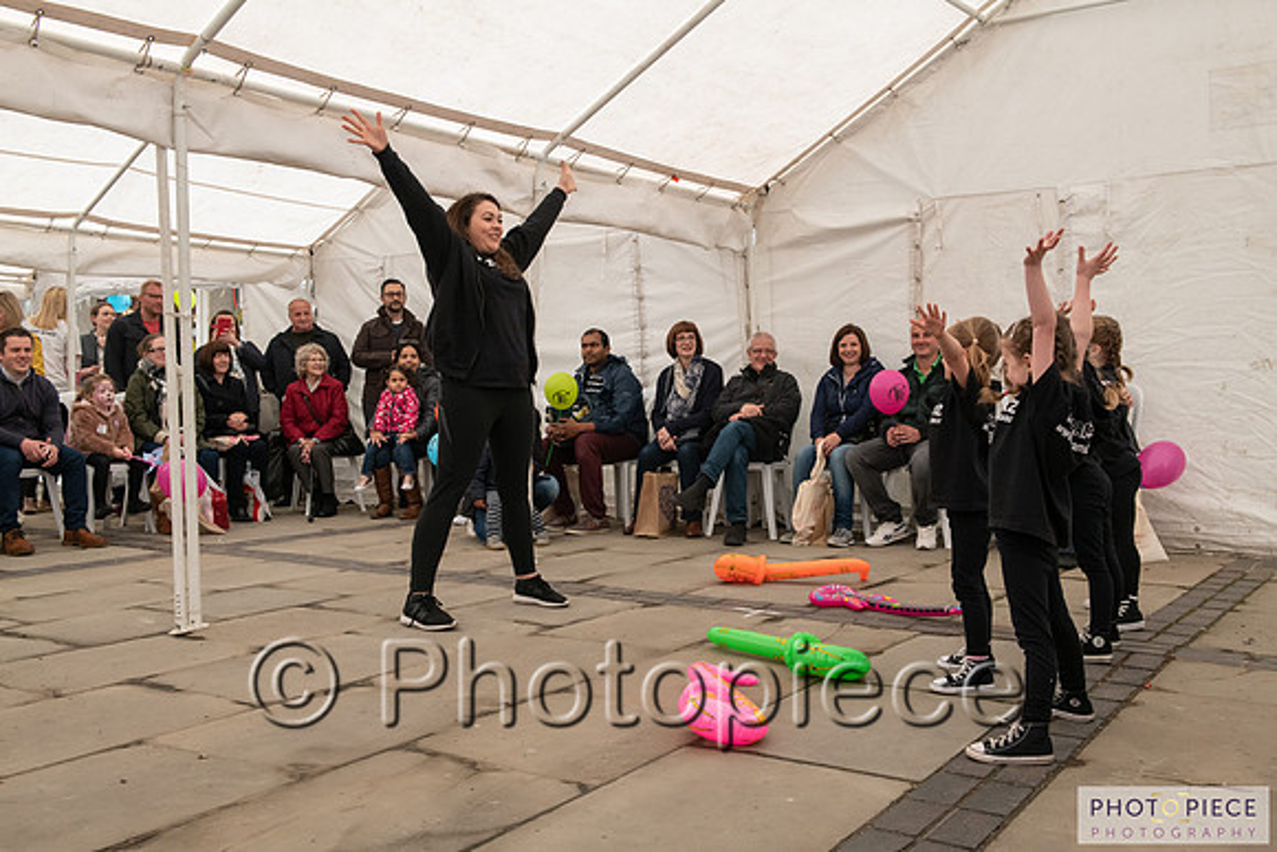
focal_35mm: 34
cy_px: 426
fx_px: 1206
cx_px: 638
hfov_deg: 55.8
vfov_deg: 38.9
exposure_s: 1/320
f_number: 8
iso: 1600
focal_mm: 34
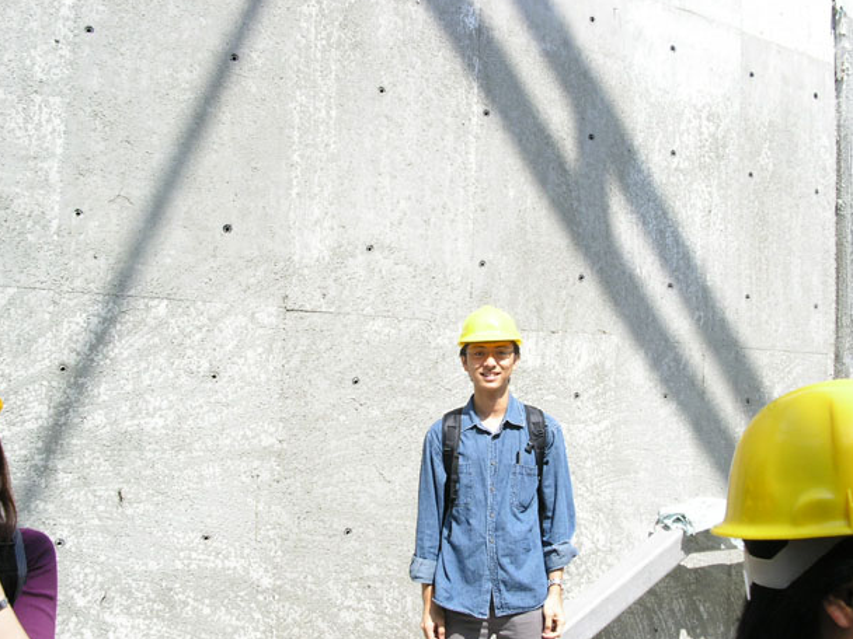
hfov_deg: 46.8
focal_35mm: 40
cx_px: 431
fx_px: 986
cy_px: 320
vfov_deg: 36.0
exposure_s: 1/180
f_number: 5.6
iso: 100
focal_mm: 7.8
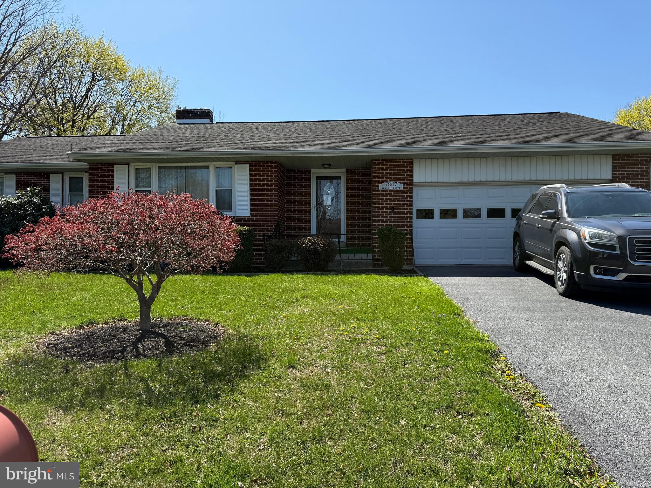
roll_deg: -0.3
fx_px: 451
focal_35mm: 24
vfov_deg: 56.8
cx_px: 326
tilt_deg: +0.2
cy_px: 244
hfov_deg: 71.6
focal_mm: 6.76
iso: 80
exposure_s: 1/3145
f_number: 1.78
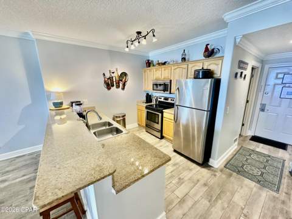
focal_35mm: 14
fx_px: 118
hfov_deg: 102.1
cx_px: 146
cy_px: 110
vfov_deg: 85.6
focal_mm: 2.22
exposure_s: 1/60
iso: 250
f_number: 2.2
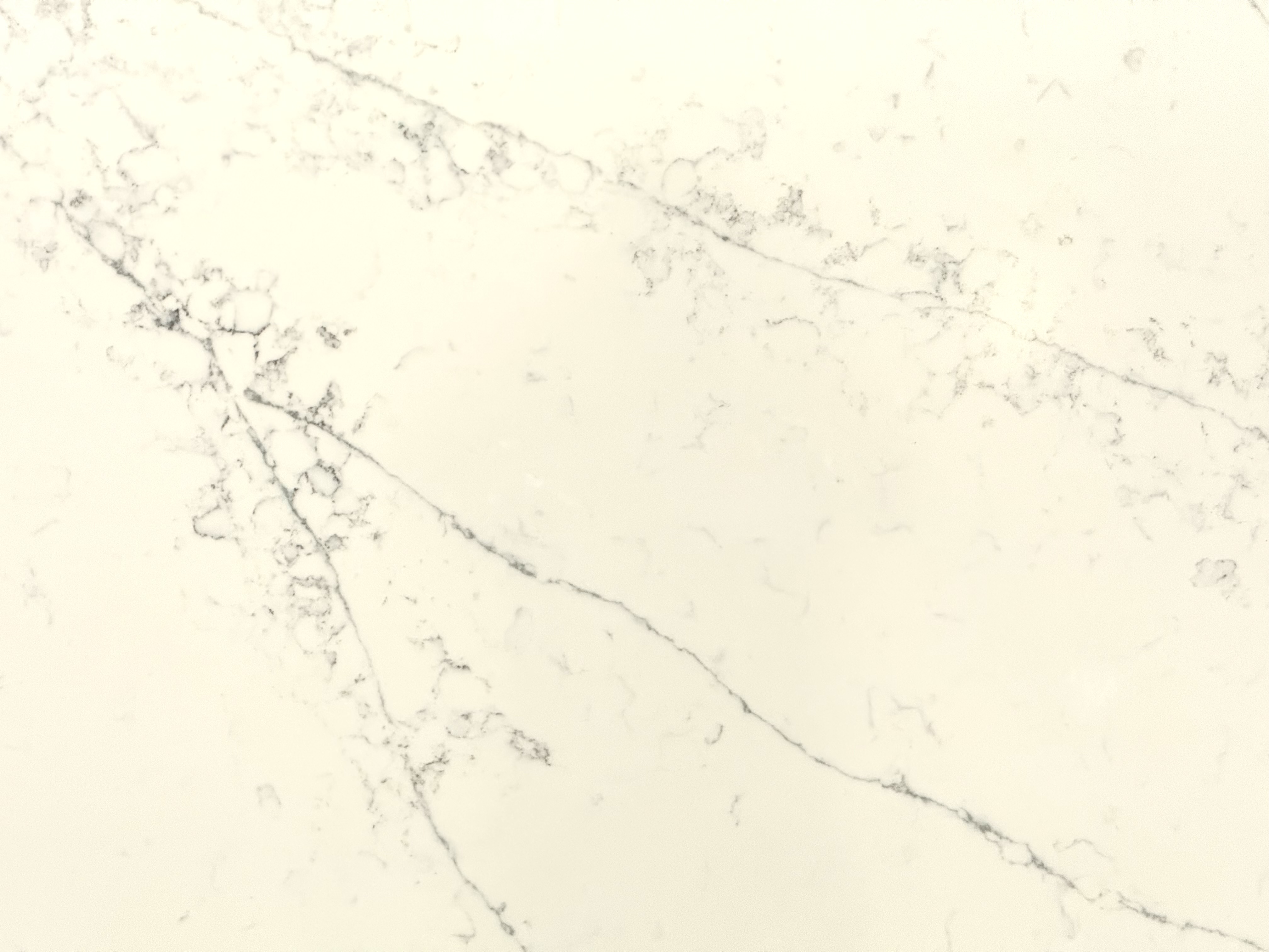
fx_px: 4399
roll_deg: -0.9
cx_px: 634
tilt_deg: -9.2
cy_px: 476
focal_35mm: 120
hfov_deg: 16.4
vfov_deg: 12.3
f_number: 2.8
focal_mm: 15.66
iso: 250
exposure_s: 1/60
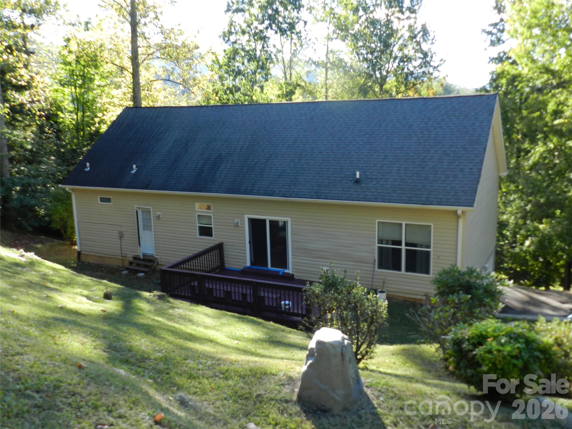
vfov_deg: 44.2
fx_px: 529
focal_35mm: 32
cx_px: 286
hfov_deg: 56.8
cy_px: 214
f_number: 3.7
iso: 160
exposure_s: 1/125
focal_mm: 5.6
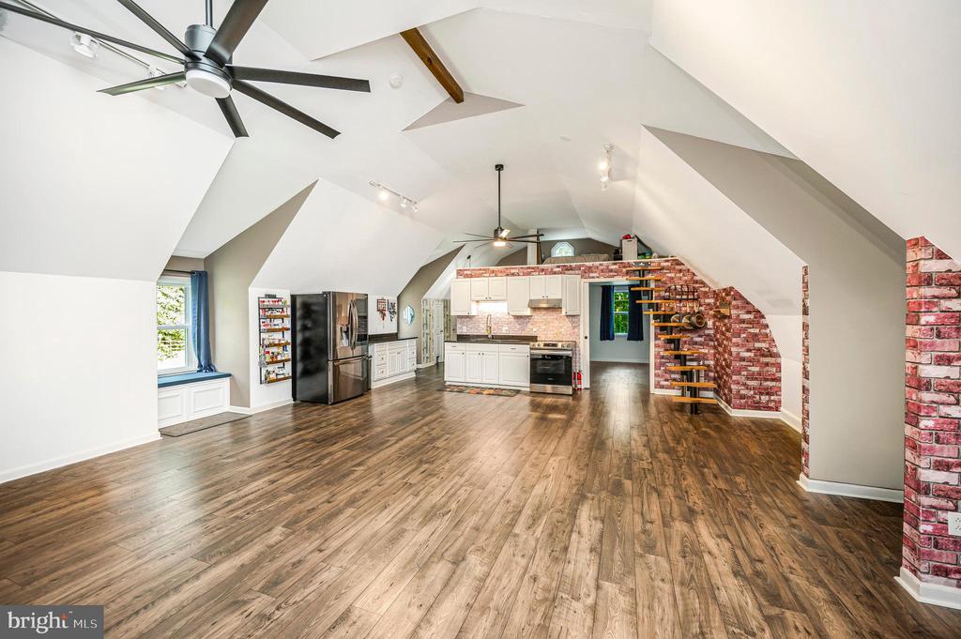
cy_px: 320
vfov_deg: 81.1
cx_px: 480
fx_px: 373
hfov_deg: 104.3
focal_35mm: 14
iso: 500
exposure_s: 1/60
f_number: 4
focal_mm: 14
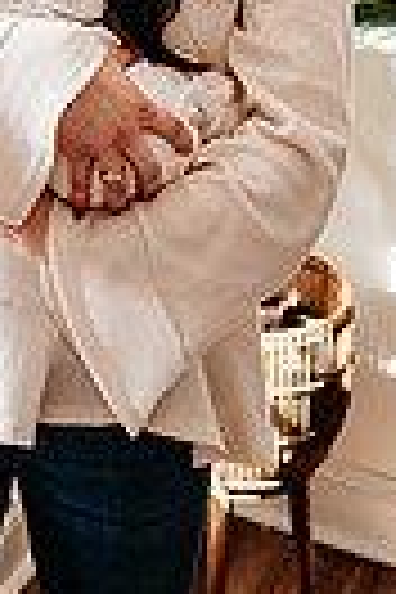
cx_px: 54
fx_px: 1353
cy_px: -220
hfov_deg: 16.5
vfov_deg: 21.8
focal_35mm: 82
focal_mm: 24
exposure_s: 1/500
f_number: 1.8
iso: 640
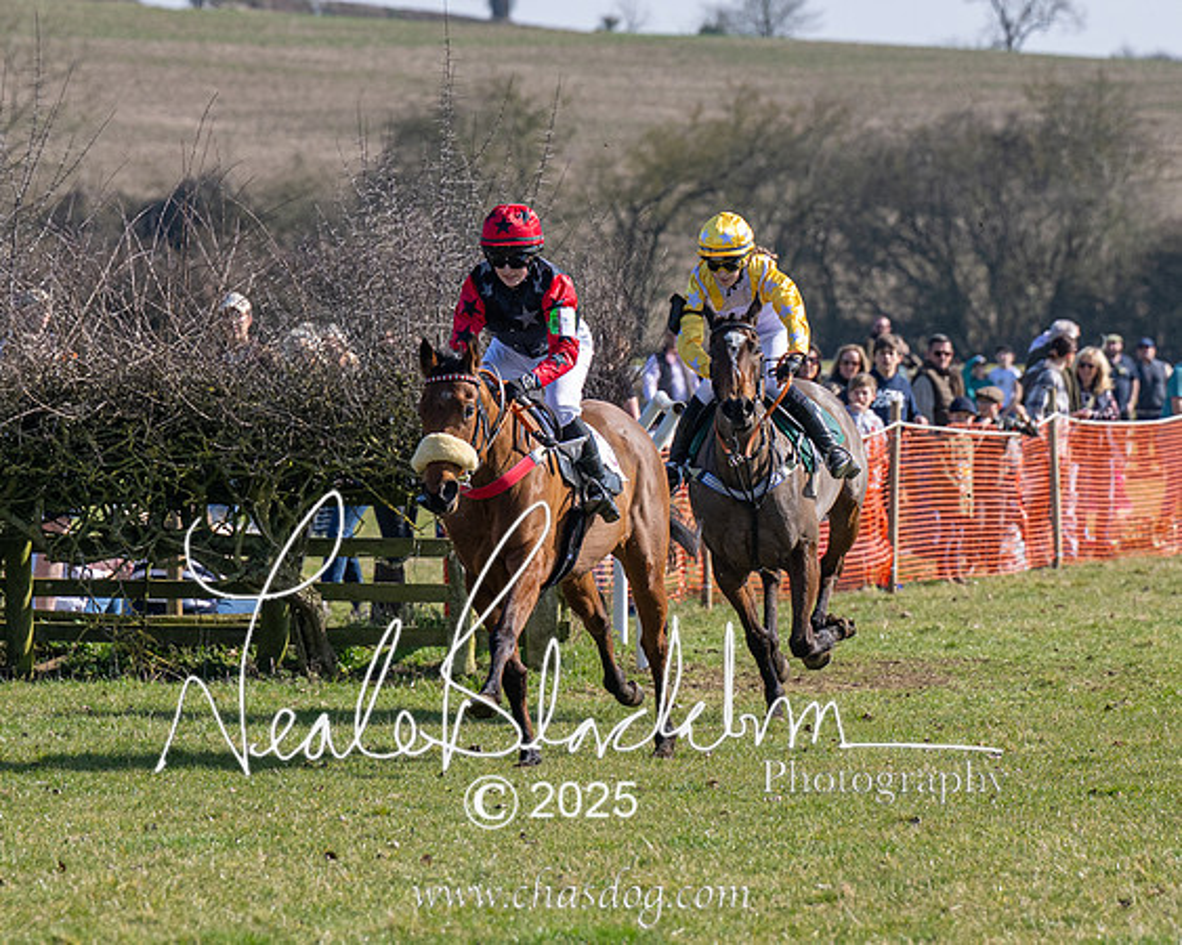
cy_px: 367
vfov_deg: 4.8
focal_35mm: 323
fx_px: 11308
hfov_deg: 6.0
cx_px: 490
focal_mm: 130
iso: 200
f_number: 4
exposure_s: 1/2000
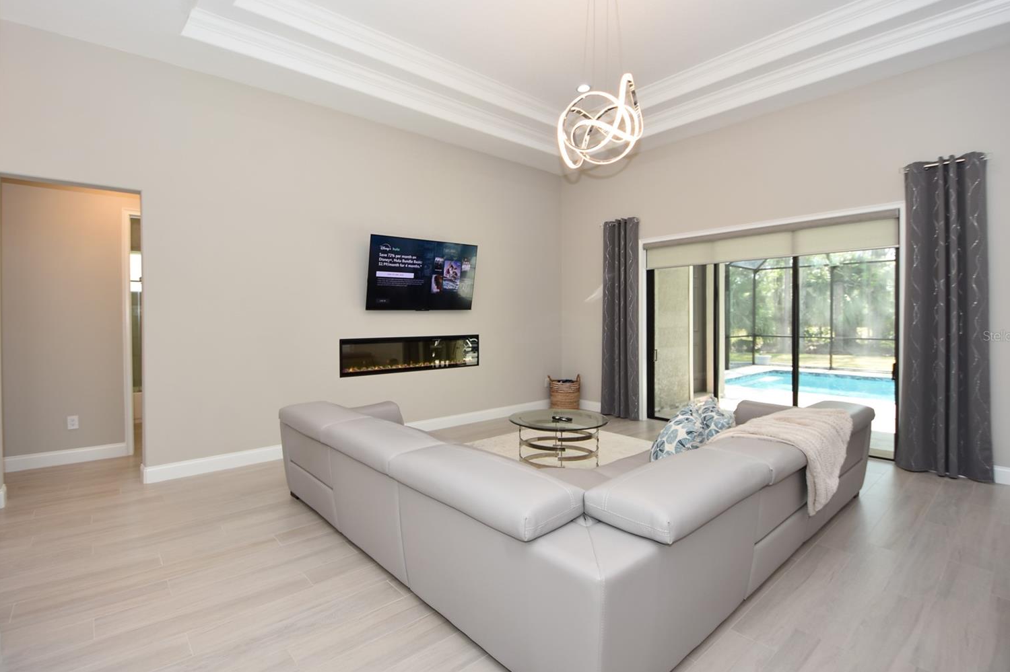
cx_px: 504
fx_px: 449
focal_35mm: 16
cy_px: 336
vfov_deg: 73.7
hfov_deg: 96.8
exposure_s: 1/60
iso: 200
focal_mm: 10
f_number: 4
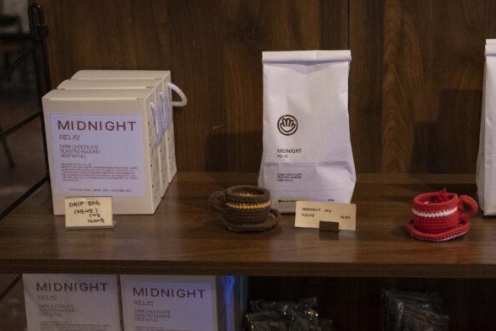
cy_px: 239
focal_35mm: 68
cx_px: 347
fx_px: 937
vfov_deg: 19.9
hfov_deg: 29.3
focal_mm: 39
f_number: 5
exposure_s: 1/160
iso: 10000
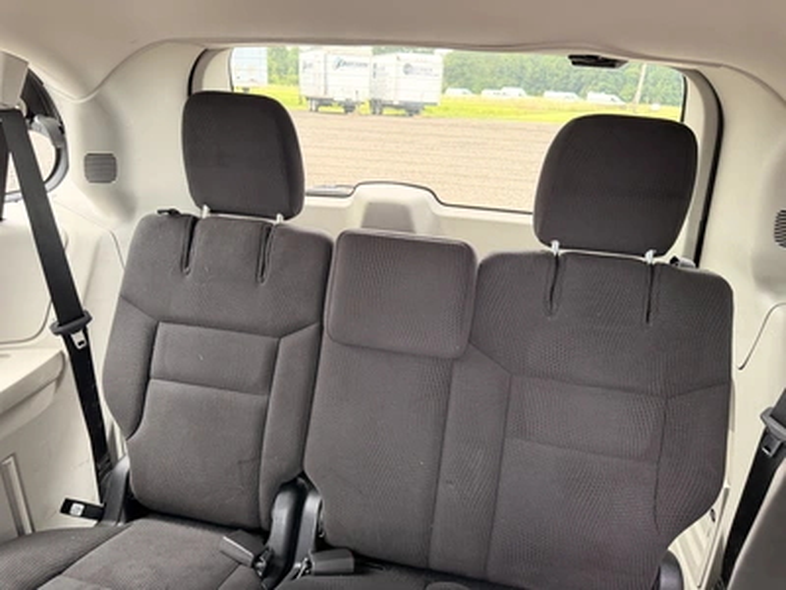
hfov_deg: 71.6
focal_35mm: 24
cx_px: 393
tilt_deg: -15.0
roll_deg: -2.4
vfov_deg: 56.8
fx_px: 545
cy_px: 295
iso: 320
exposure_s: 1/60
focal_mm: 6.76
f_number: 1.78
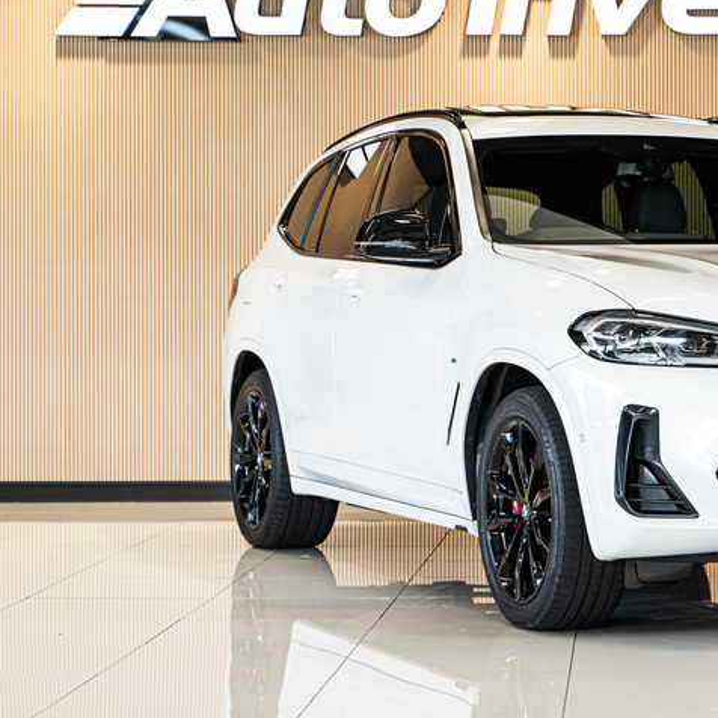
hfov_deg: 16.5
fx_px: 2441
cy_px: 267
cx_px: 674
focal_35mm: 104
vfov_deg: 16.7
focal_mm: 57
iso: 500
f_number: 3.5
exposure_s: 1/125
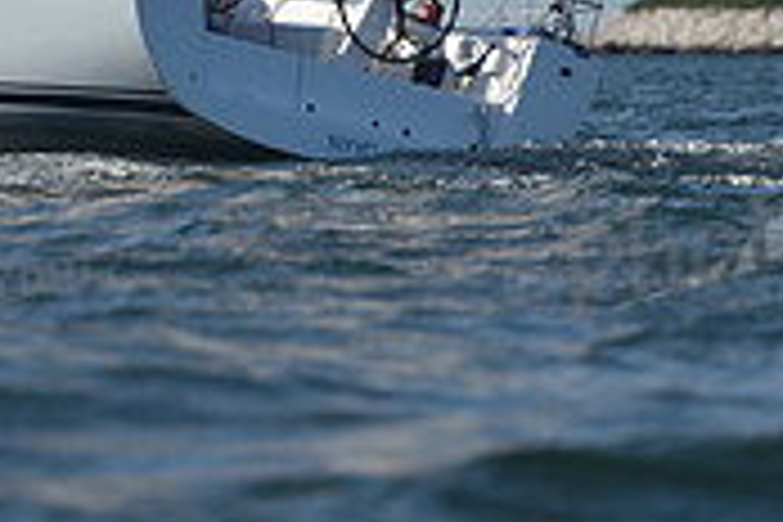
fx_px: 14463
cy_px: 34
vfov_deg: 2.1
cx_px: 328
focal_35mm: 665
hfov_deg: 3.1
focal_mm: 200
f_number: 2.8
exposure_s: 1/3200
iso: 250
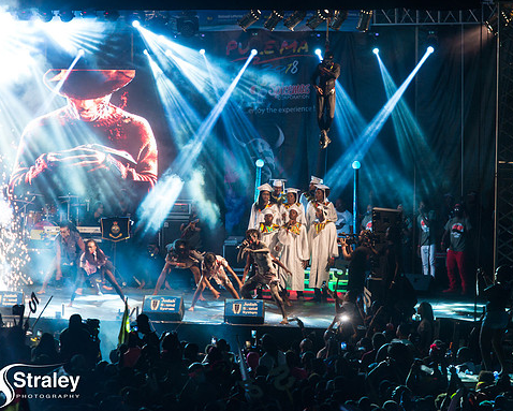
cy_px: 205
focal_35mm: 199
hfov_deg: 9.7
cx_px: 295
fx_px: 3023
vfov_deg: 7.8
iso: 3200
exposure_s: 1/160
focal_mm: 175
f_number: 5.6
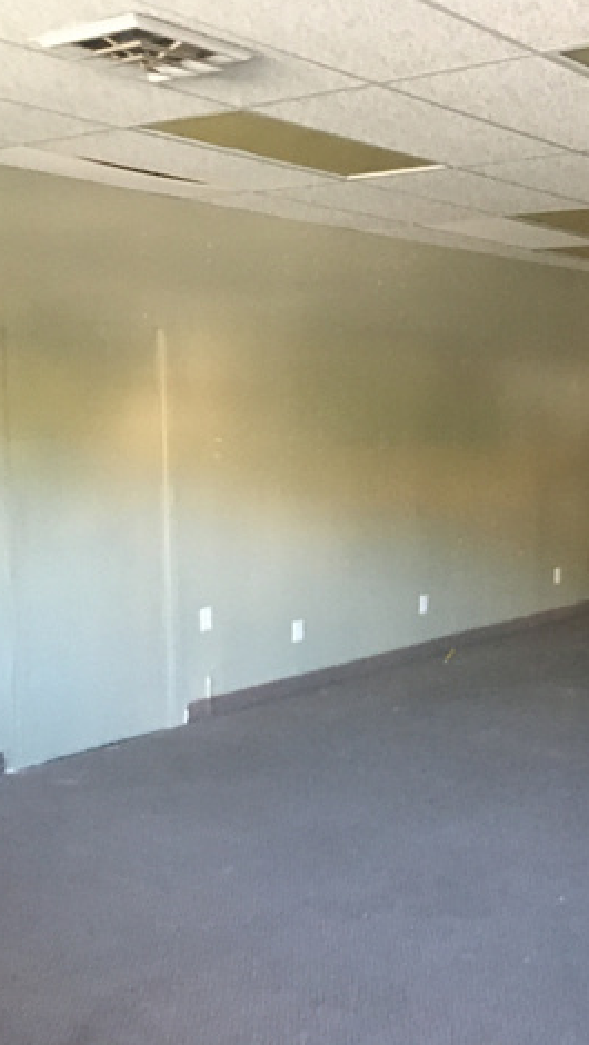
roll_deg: +0.4
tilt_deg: -3.1
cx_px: 538
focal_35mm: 43
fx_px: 1192
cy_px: 520
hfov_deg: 26.7
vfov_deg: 47.3
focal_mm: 4.15
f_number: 2.2
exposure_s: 1/15
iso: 320
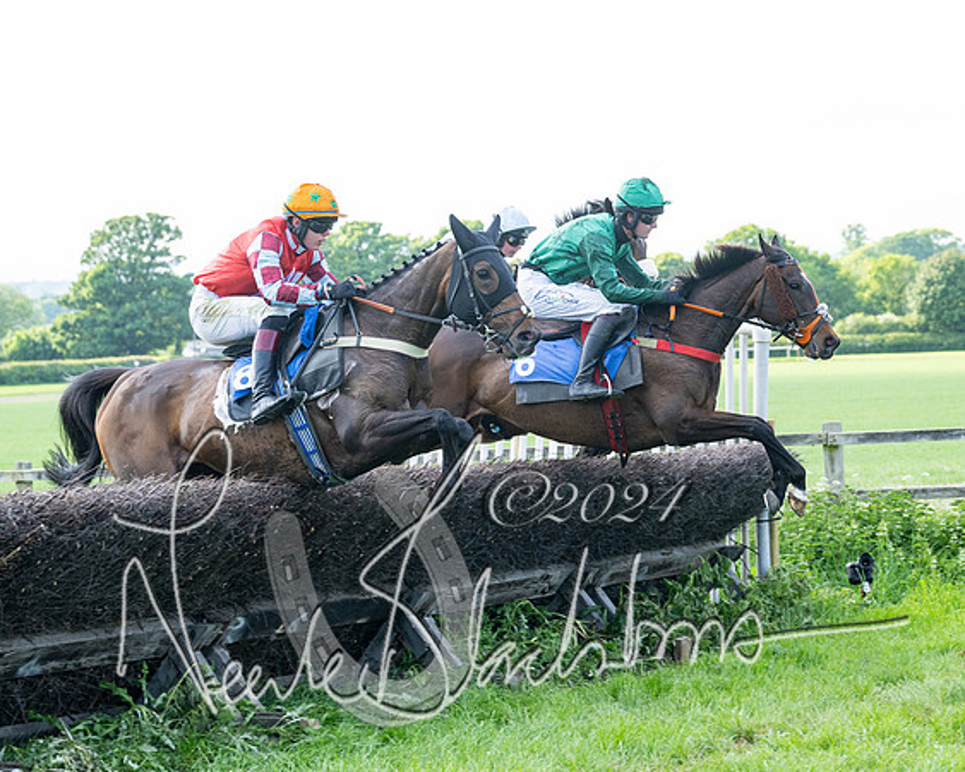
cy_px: 391
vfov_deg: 15.3
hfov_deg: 19.1
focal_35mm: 100
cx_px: 533
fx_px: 2867
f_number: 4
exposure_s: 1/1000
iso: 400
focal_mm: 70
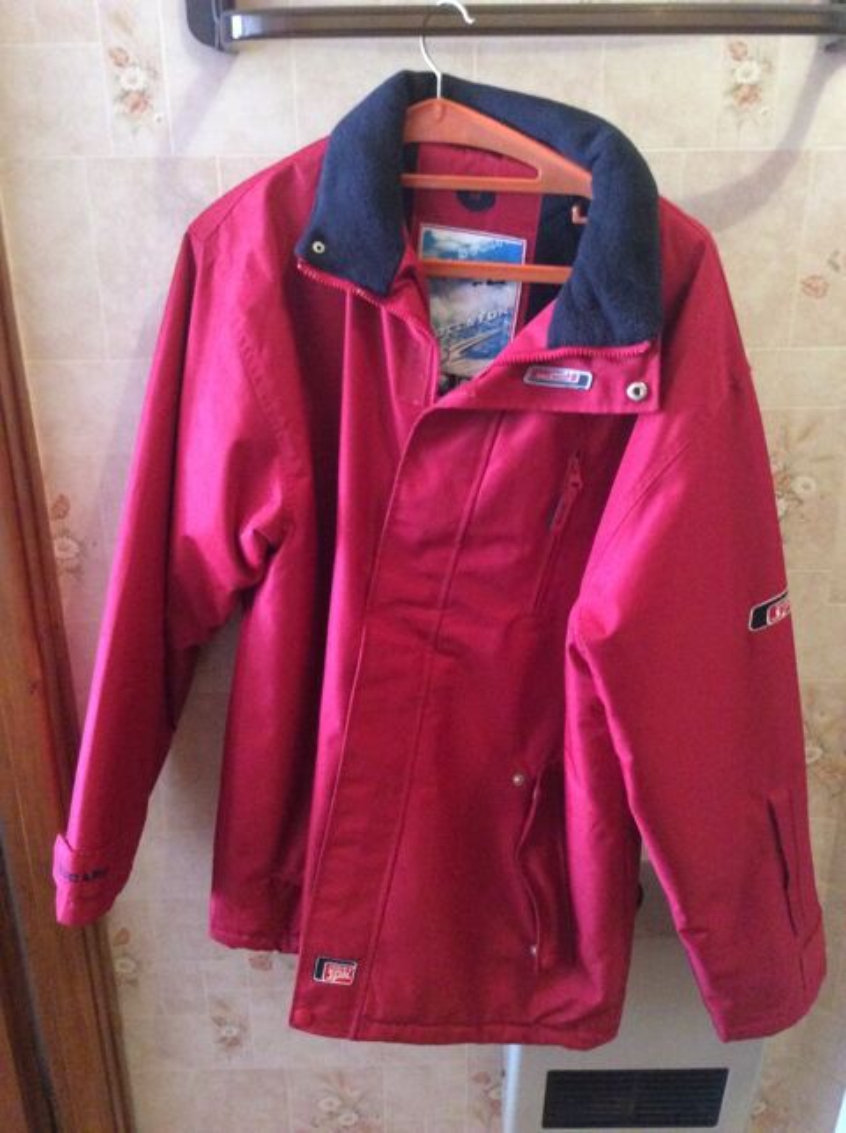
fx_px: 1046
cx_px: 423
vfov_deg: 56.9
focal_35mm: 32
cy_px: 566
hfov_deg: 44.0
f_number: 2.4
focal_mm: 3.3
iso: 400
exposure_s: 1/17
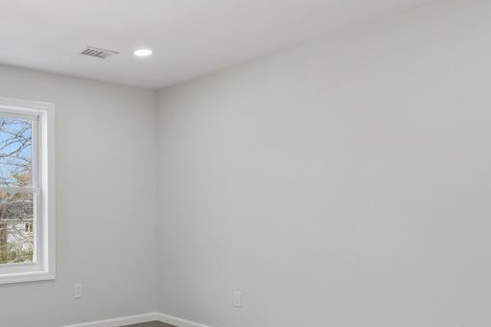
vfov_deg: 38.7
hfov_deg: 52.0
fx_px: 464
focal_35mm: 34
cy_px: 199
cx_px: 93
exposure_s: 1/50
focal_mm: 17
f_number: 8
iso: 320
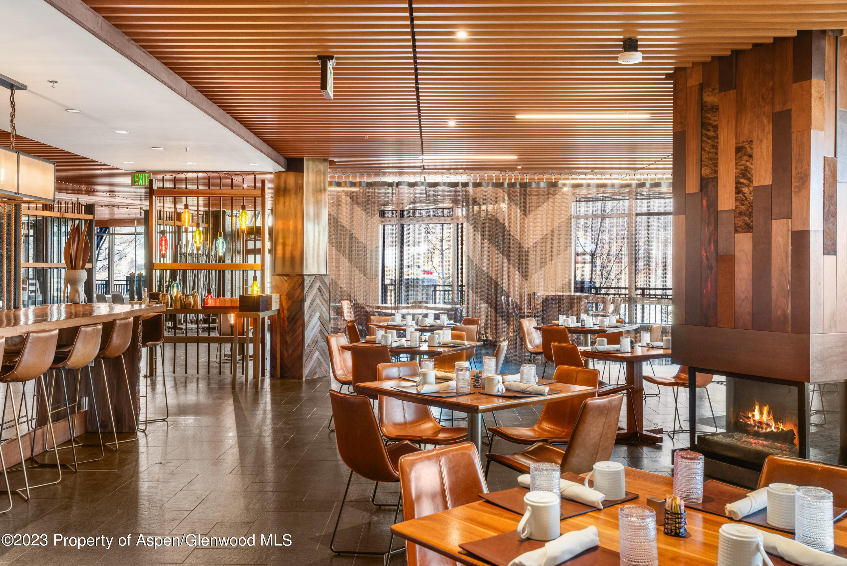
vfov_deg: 41.1
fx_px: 753
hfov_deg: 58.7
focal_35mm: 32
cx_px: 424
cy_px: 283
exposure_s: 3
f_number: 11
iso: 400
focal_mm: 32
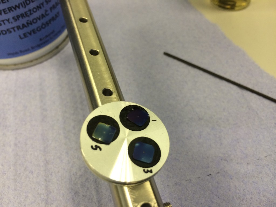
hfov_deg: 61.7
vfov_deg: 48.2
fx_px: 231
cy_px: 104
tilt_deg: -53.4
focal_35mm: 29
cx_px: 138
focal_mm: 4.15
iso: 64
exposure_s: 1/30
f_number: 2.2
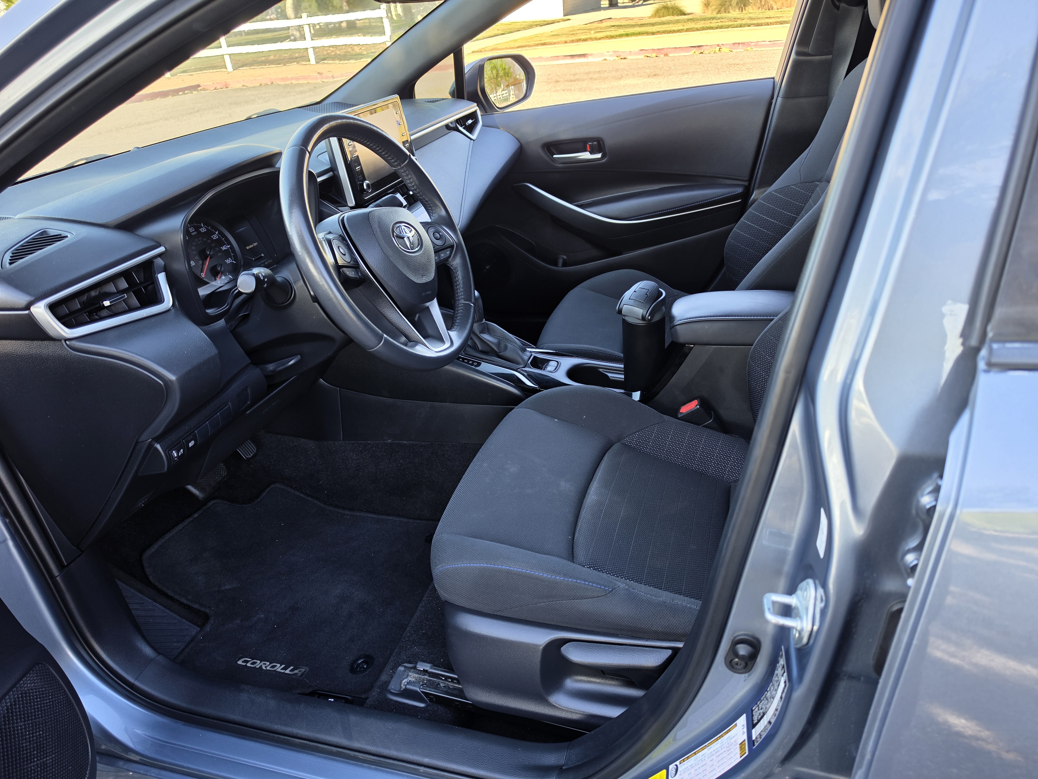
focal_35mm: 23
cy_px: 390
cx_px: 519
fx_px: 690
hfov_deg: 73.9
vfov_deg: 58.9
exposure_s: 1/180
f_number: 1.4
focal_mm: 6.5
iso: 25
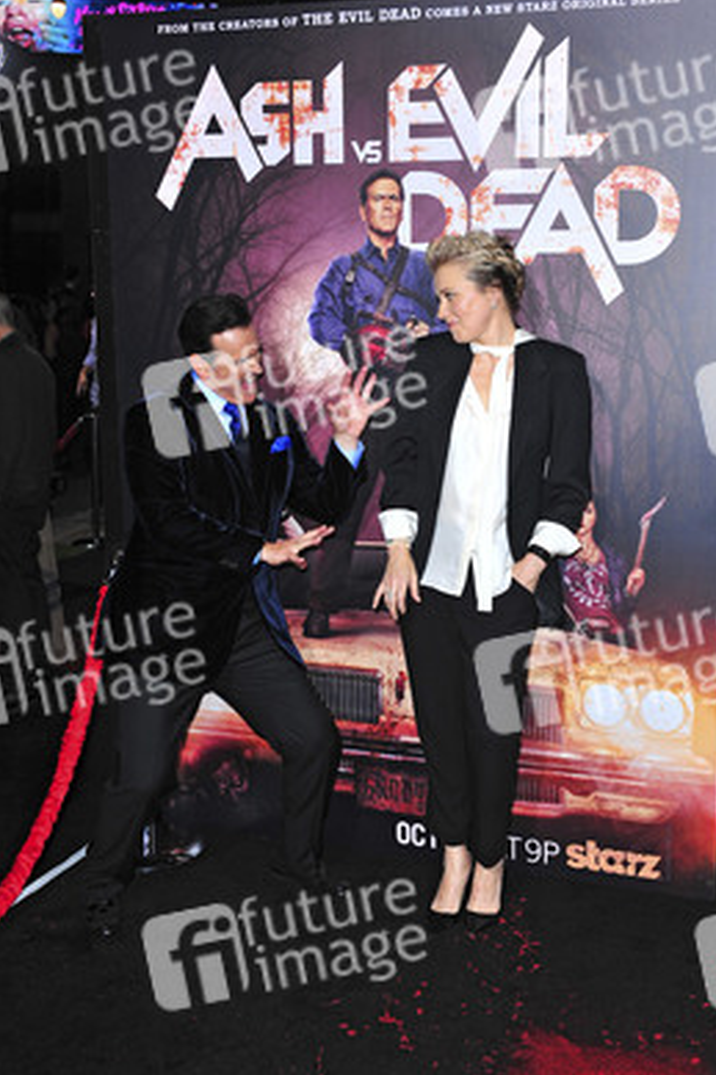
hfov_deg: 36.8
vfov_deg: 53.2
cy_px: 531
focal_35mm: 36
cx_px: 366
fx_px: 1075
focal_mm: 35
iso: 640
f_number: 5.6
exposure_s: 1/320
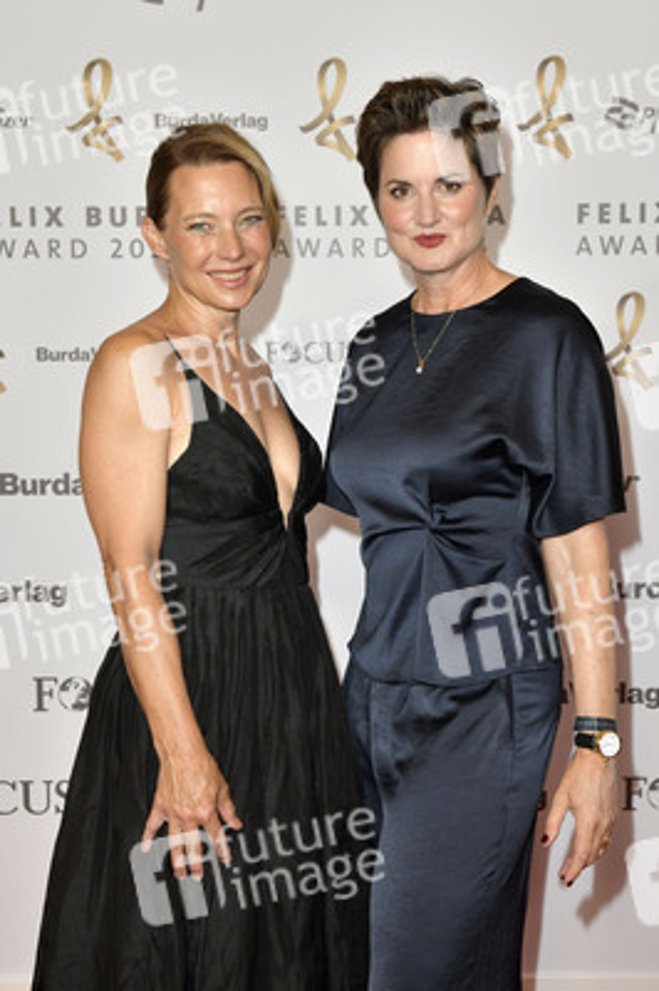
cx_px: 330
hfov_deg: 28.0
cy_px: 496
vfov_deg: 41.1
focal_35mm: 48
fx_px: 1320
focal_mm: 48
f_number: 6.3
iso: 640
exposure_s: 1/200
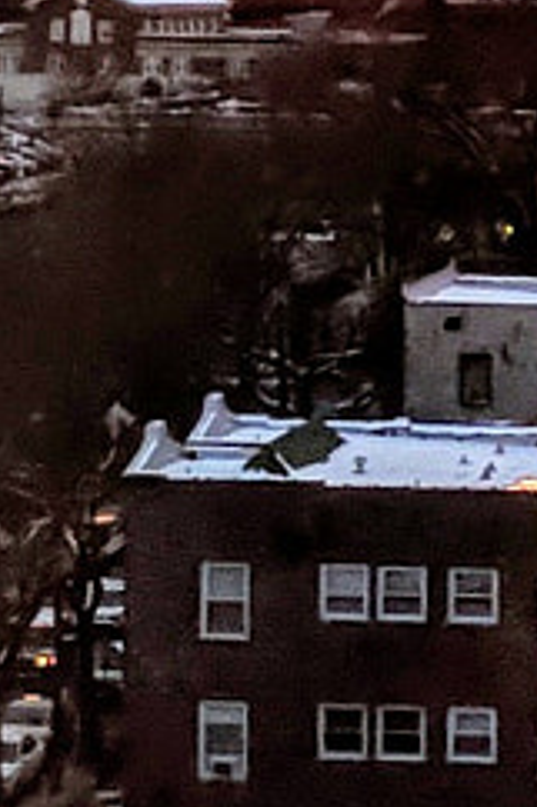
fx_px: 4011
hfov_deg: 7.7
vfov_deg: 11.4
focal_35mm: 179
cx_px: 287
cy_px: 63
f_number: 2
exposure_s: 1/2907
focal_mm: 4.67
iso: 62
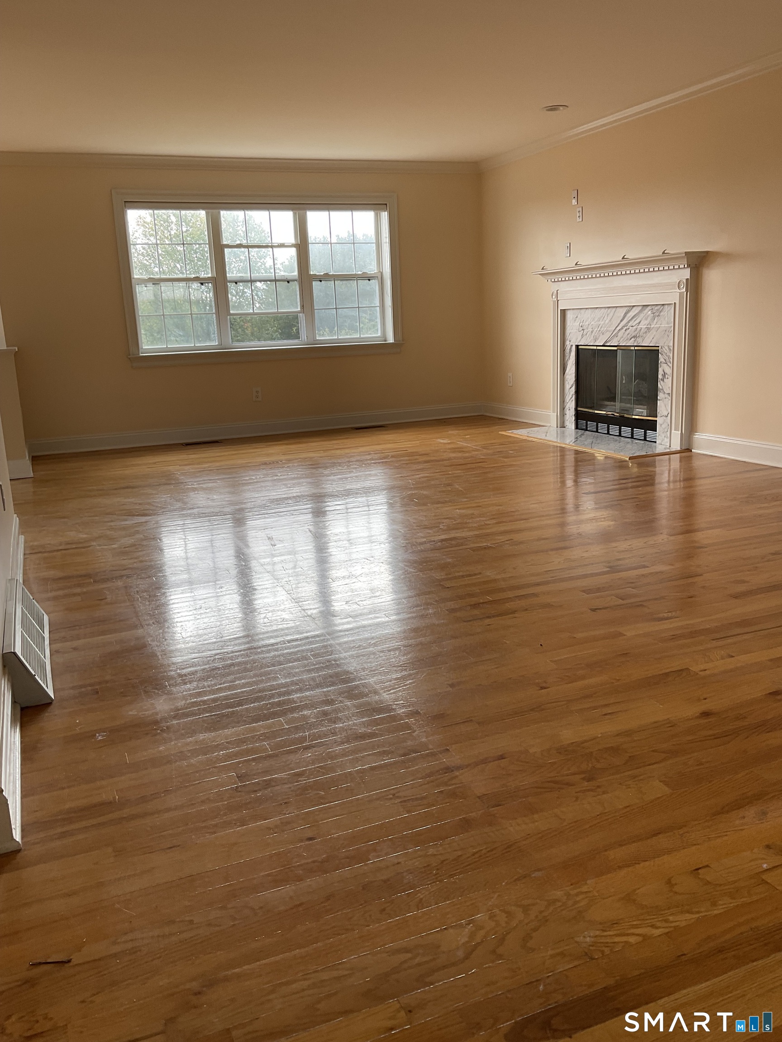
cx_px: 391
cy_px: 521
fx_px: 874
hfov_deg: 48.2
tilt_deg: -13.2
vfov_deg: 61.7
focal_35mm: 29
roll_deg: +1.9
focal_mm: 3
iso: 25
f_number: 1.8
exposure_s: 1/122
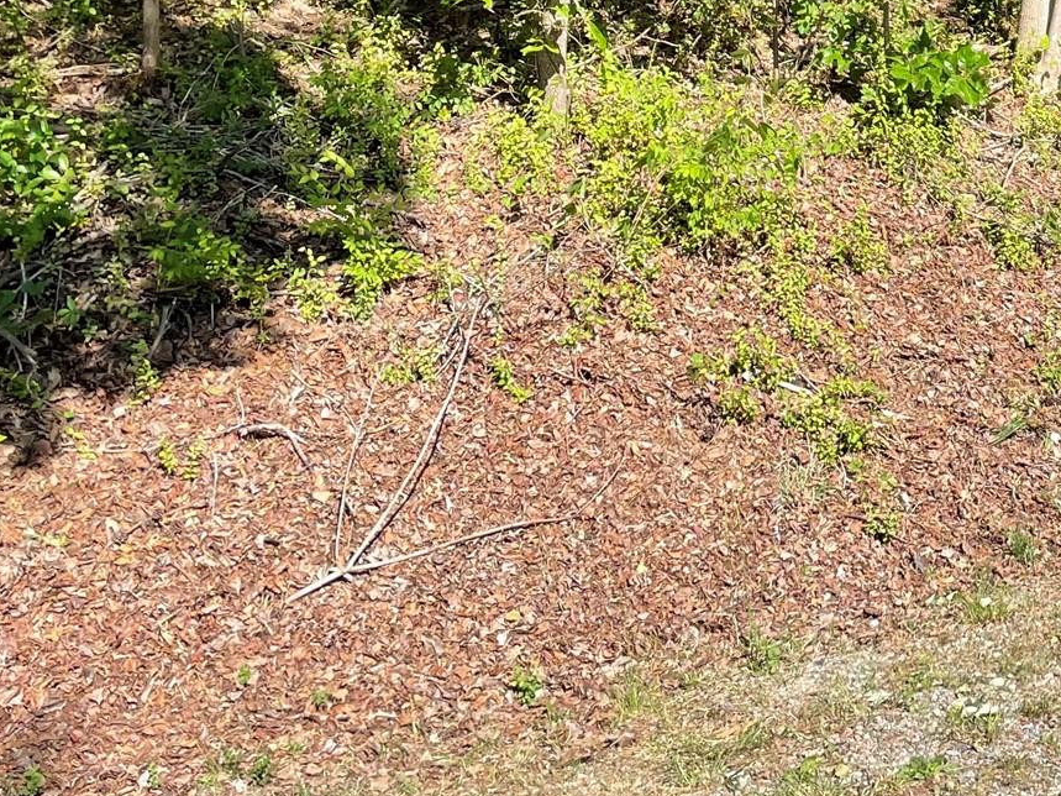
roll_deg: +0.2
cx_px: 1120
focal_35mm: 62
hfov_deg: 28.7
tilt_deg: +0.0
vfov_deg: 22.5
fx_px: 1900
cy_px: -47
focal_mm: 4.2
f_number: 1.6
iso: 32
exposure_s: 1/1072
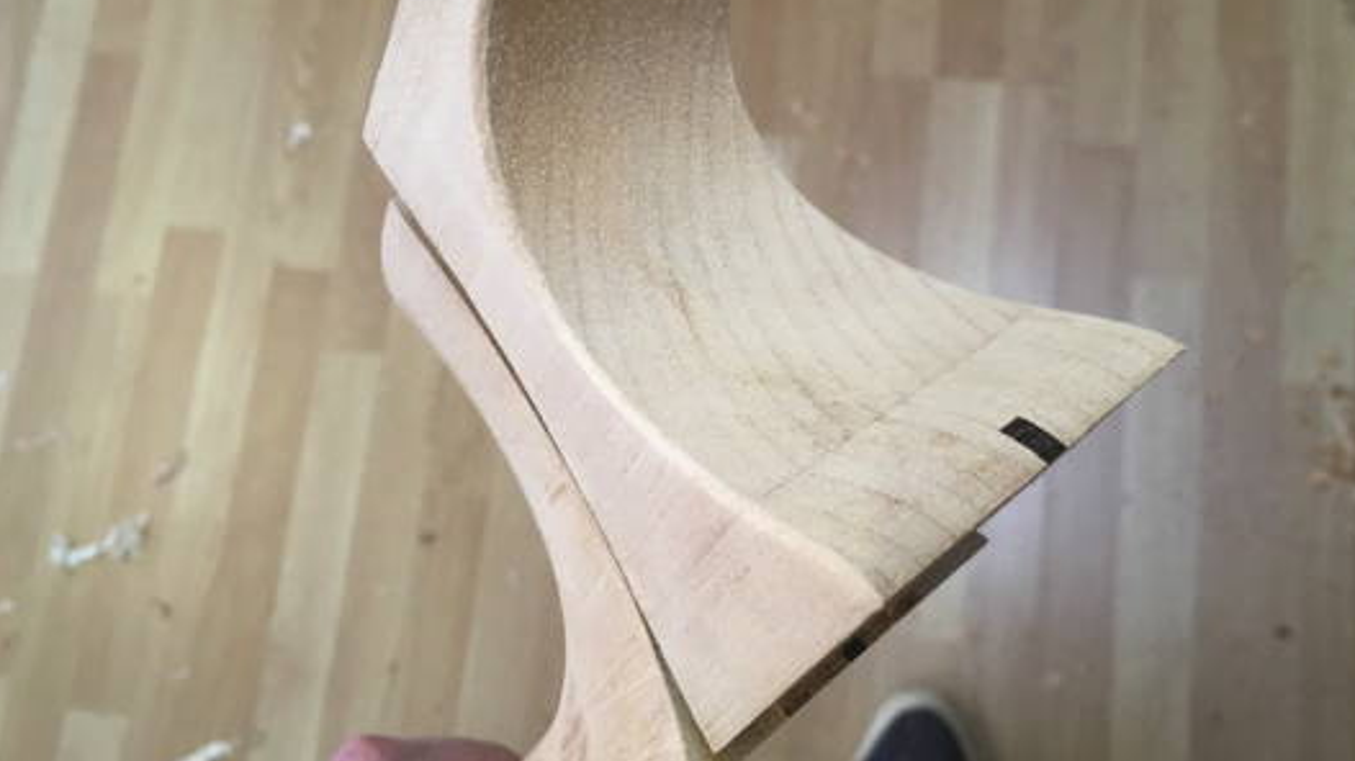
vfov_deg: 32.7
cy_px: 291
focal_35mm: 36
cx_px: 720
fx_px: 1293
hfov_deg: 55.3
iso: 64
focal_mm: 4.15
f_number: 2.2
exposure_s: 1/33
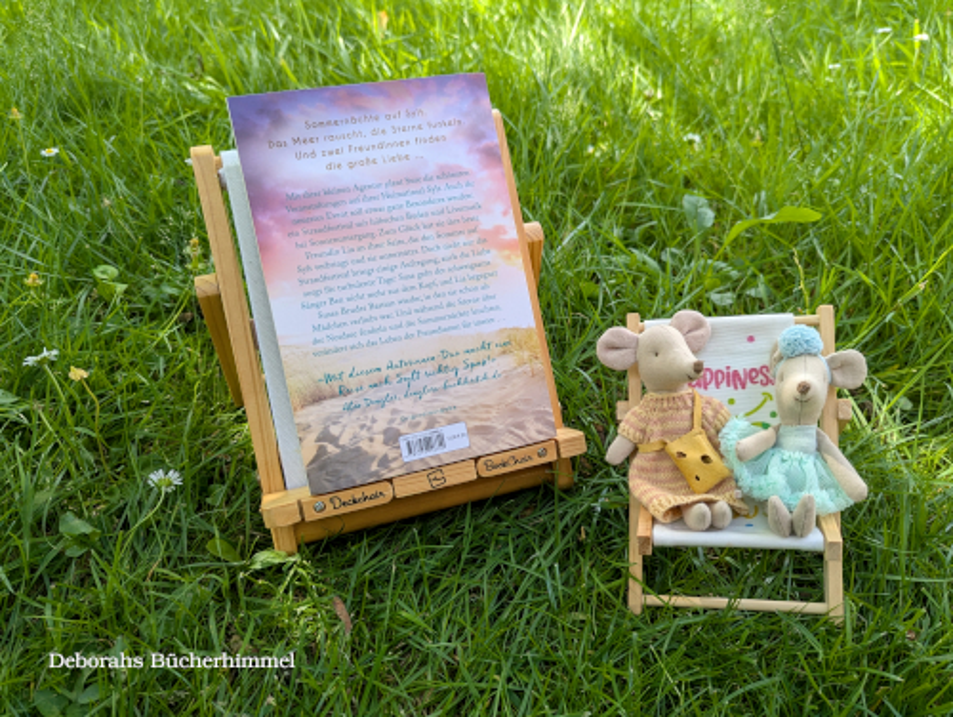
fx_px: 661
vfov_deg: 56.9
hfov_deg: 71.5
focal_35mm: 24
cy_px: 358
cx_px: 476
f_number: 1.85
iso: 42
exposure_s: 1/190
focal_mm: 6.81
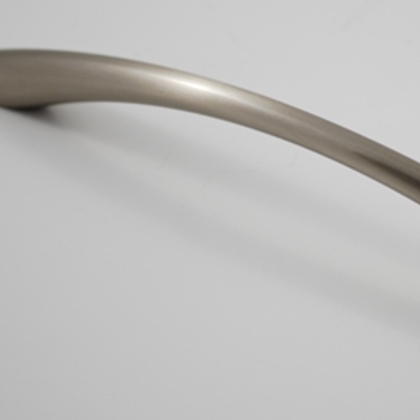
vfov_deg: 12.6
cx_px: 363
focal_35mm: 139
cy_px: 191
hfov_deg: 12.5
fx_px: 1908
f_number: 5.3
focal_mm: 44
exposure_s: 1/30
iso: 100
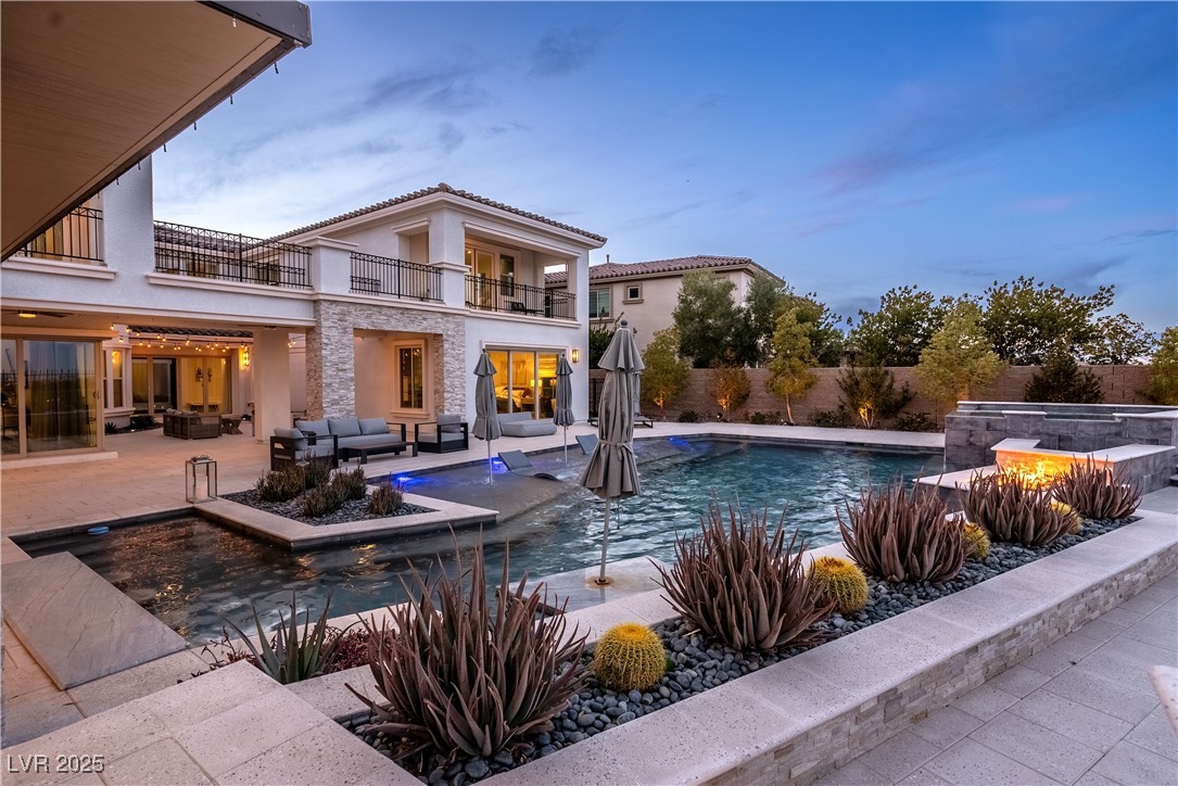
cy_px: 393
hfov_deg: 93.3
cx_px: 589
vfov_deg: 70.5
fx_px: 556
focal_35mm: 17
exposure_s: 1/400
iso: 250
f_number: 7.1
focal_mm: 17
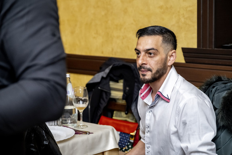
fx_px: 535
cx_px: 116
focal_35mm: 83
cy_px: 78
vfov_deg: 16.5
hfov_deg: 24.5
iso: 1600
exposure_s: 1/125
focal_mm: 55
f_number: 2.8
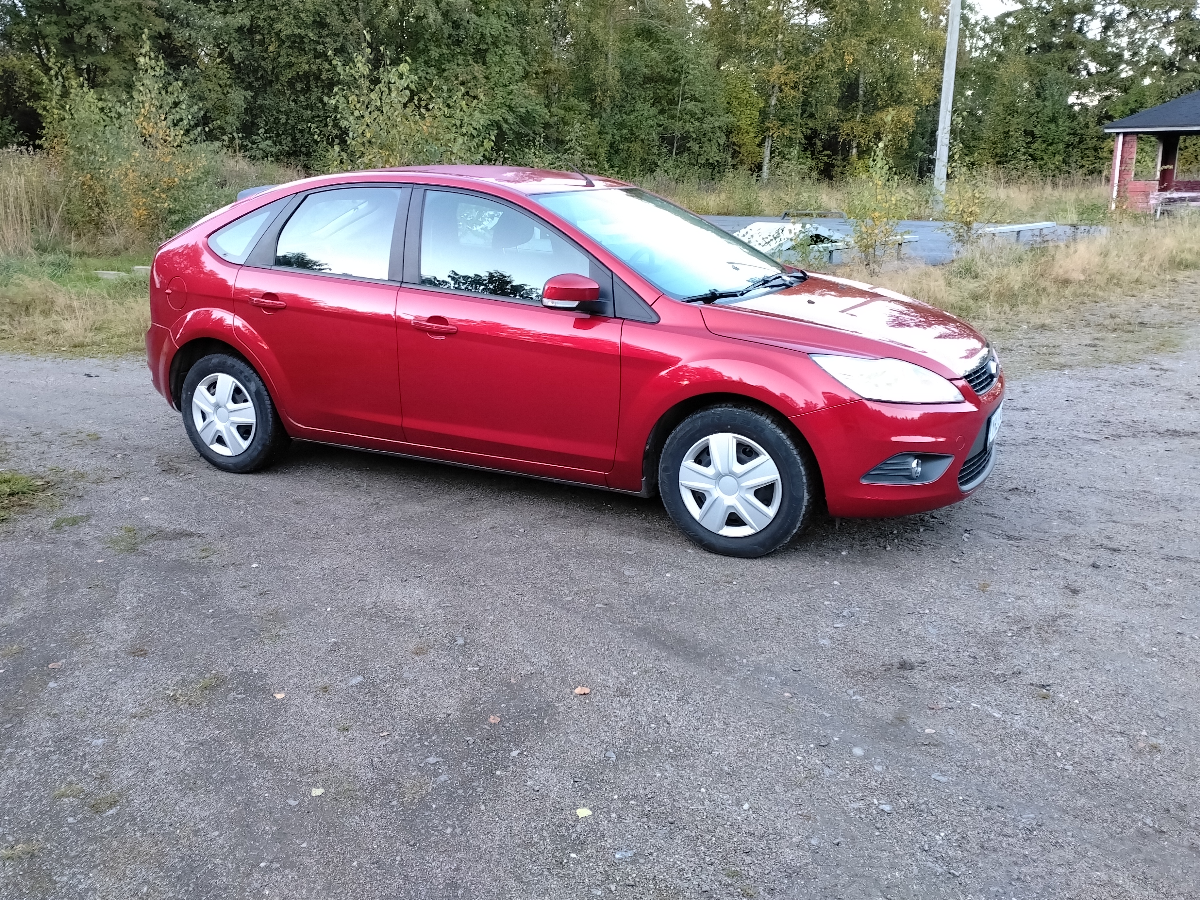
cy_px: 408
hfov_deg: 60.0
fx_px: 1040
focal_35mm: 30
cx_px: 607
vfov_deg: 46.7
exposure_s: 1/33.3
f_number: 1.8
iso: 500
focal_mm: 4.05
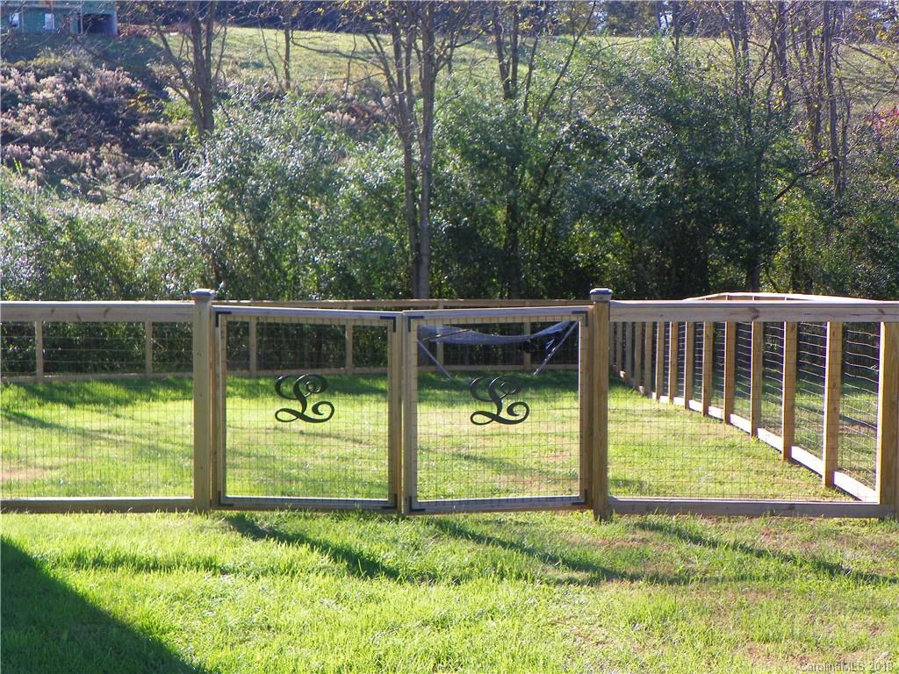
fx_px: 1766
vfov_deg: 21.6
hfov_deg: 28.6
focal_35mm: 68
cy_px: 337
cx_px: 450
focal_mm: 12.1
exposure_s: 1/200
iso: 64
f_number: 3.5
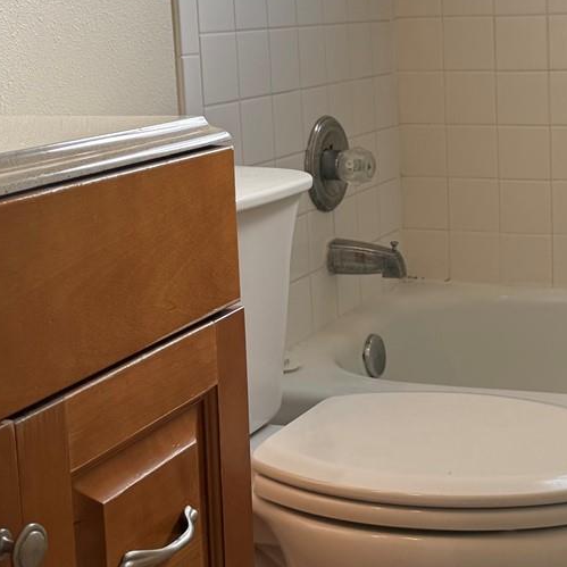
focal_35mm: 68
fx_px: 1260
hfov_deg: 24.9
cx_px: 462
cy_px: 141
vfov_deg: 25.1
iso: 100
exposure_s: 1/677
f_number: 1.78
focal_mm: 6.76
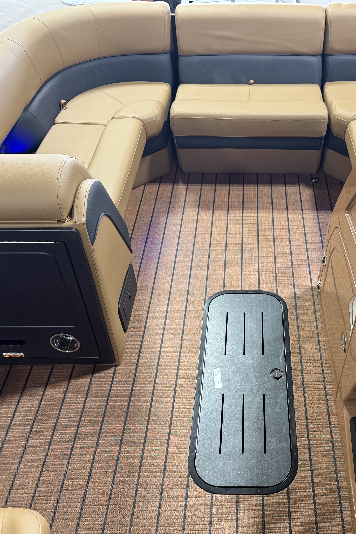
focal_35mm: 34
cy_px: 265
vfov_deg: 55.8
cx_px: 245
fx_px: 504
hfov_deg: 38.3
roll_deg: +0.1
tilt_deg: -41.9
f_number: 1.78
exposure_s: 1/60
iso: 200
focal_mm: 6.76
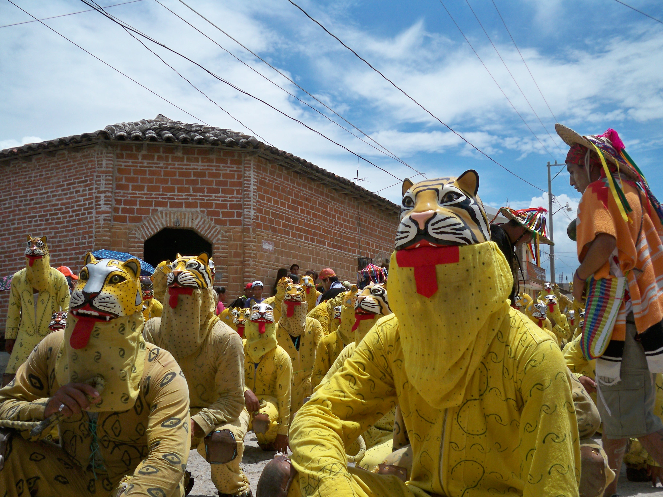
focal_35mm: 35
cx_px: 332
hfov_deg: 52.6
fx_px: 670
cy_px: 248
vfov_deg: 40.7
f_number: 4.7
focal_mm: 6.3
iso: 125
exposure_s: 1/1250
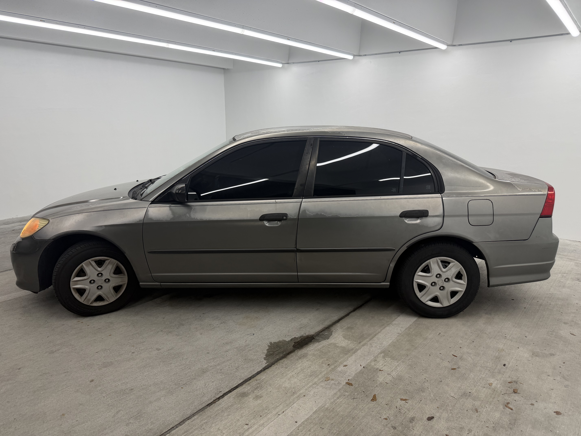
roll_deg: -0.1
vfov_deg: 56.8
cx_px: 290
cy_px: 218
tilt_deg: -13.1
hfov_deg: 71.6
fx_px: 403
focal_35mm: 24
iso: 64
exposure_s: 1/264
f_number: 1.78
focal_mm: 6.76
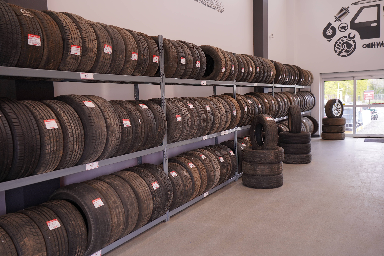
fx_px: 363
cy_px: 128
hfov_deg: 55.8
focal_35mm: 34
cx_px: 192
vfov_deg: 38.9
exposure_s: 1/160
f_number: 2.8
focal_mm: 34
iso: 400
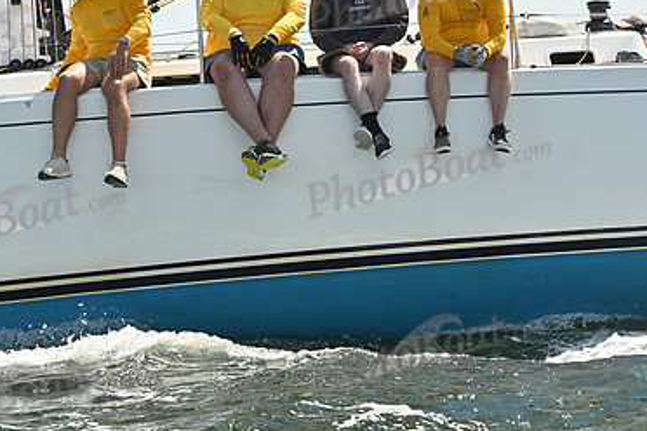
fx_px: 2750
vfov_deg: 9.0
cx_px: 217
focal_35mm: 153
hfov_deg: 13.4
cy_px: 107
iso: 250
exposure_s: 1/1250
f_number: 7.1
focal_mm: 98
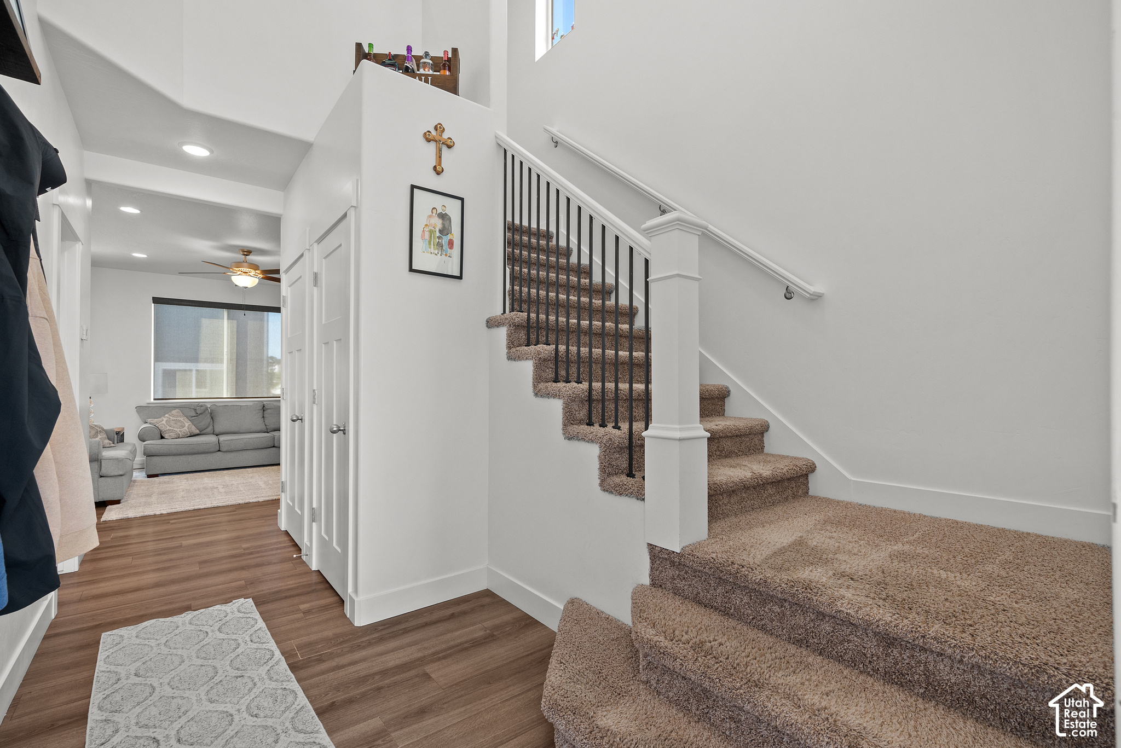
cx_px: 560
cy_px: 374
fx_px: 498
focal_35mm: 16
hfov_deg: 96.7
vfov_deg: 73.8
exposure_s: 1/2.5
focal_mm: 16
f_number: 8
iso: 500
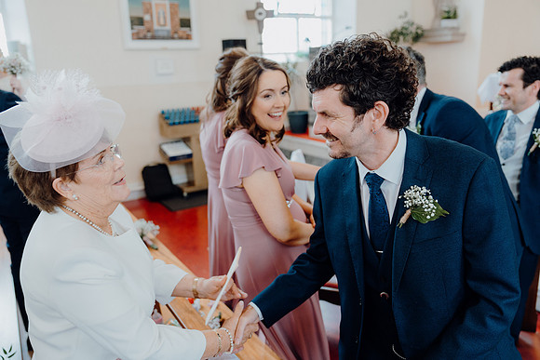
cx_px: 270
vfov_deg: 43.6
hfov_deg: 61.9
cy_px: 180
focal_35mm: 30
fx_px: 450
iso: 1000
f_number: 2.8
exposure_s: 1/200
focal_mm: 30
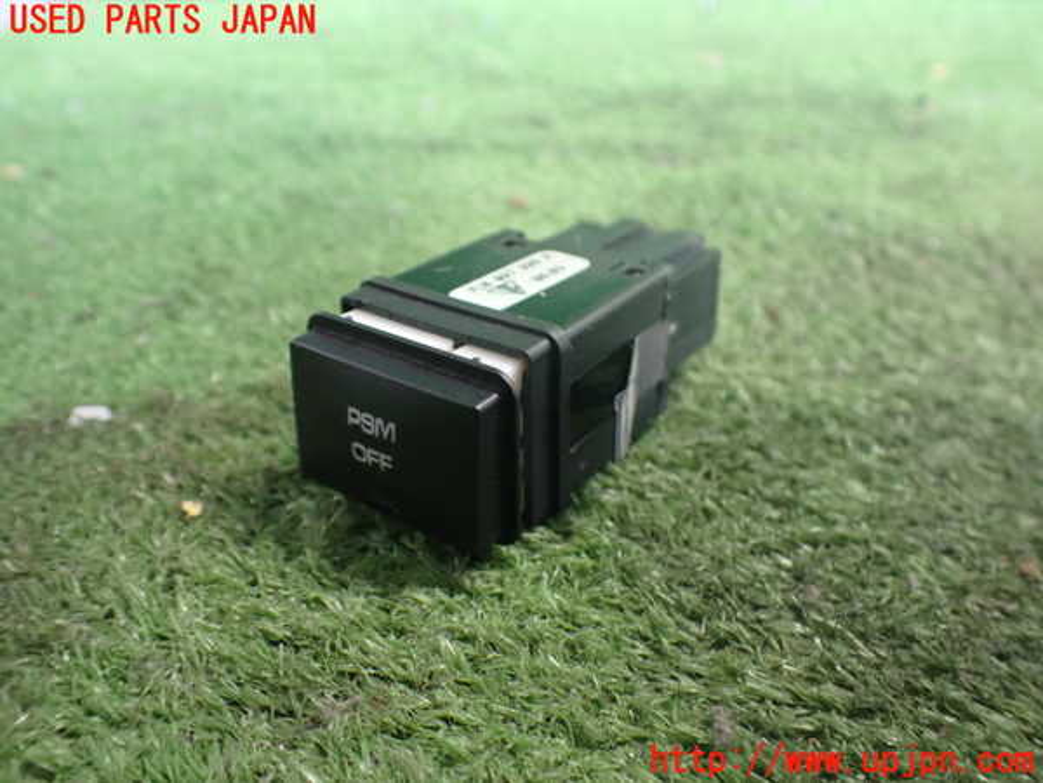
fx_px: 904
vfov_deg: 46.8
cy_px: 392
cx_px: 522
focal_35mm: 30
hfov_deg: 60.0
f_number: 2.3
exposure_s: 1/30
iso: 800
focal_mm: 5.4
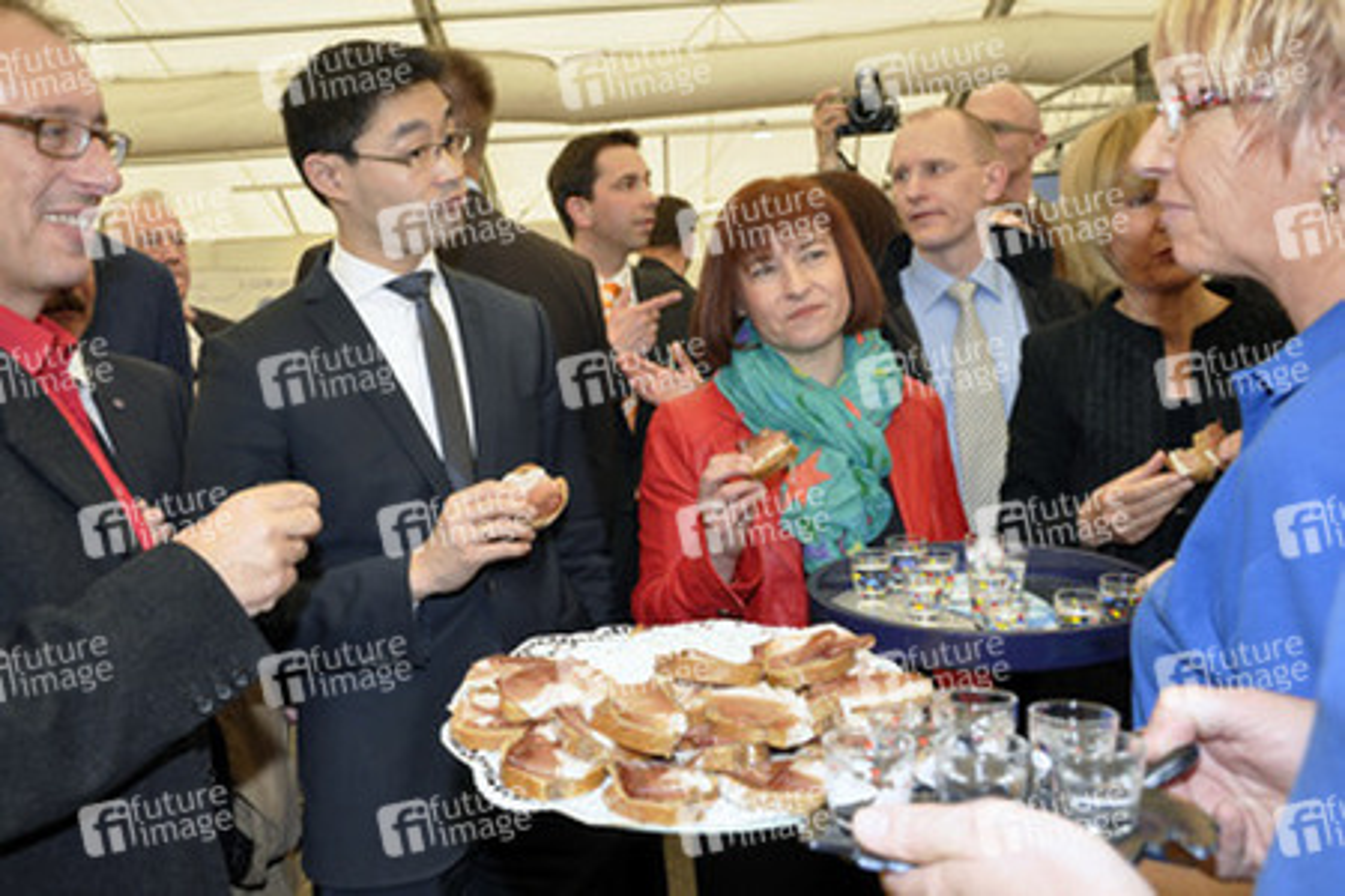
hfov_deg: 51.3
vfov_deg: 35.5
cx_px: 672
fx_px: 1401
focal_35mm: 38
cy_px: 448
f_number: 5.6
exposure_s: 1/200
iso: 400
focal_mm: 25
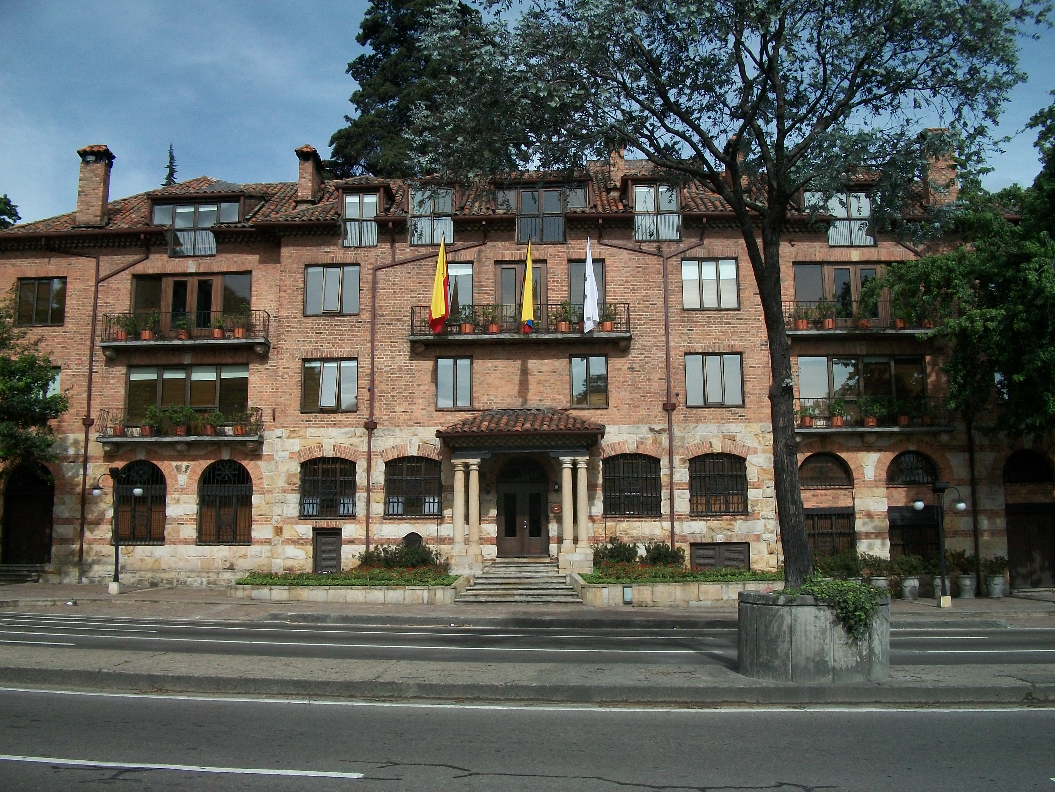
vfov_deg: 44.2
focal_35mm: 32
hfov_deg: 56.8
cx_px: 528
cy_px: 396
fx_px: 975
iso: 80
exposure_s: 1/640
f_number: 5.5
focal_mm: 5.7
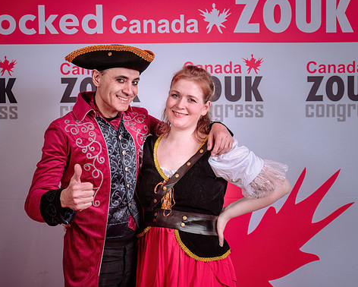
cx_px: 165
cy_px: 144
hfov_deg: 36.6
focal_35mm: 51
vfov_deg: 29.7
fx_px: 541
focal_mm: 42
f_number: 4
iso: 100
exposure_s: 1/200
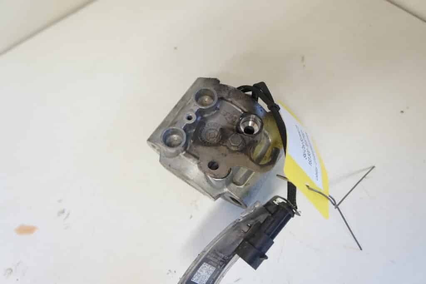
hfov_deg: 61.9
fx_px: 355
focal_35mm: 30
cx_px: 213
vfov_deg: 43.6
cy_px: 142
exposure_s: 1/60
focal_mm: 20
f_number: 4
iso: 1600
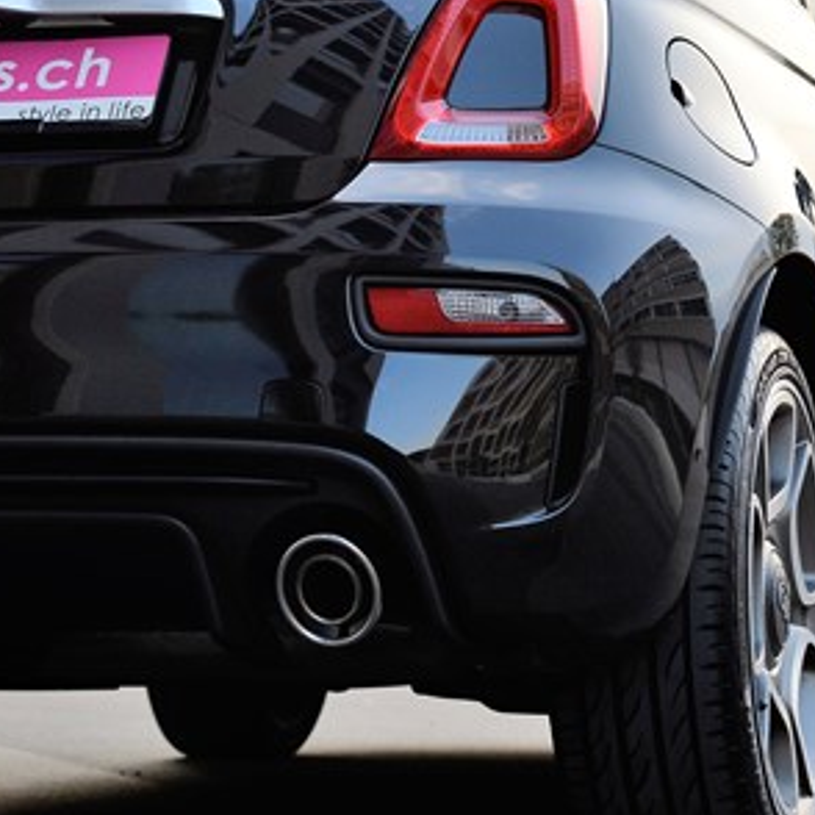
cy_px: 155
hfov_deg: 14.3
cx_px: 493
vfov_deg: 14.2
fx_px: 3250
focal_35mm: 122
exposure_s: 1/100
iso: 500
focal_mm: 44
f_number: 5
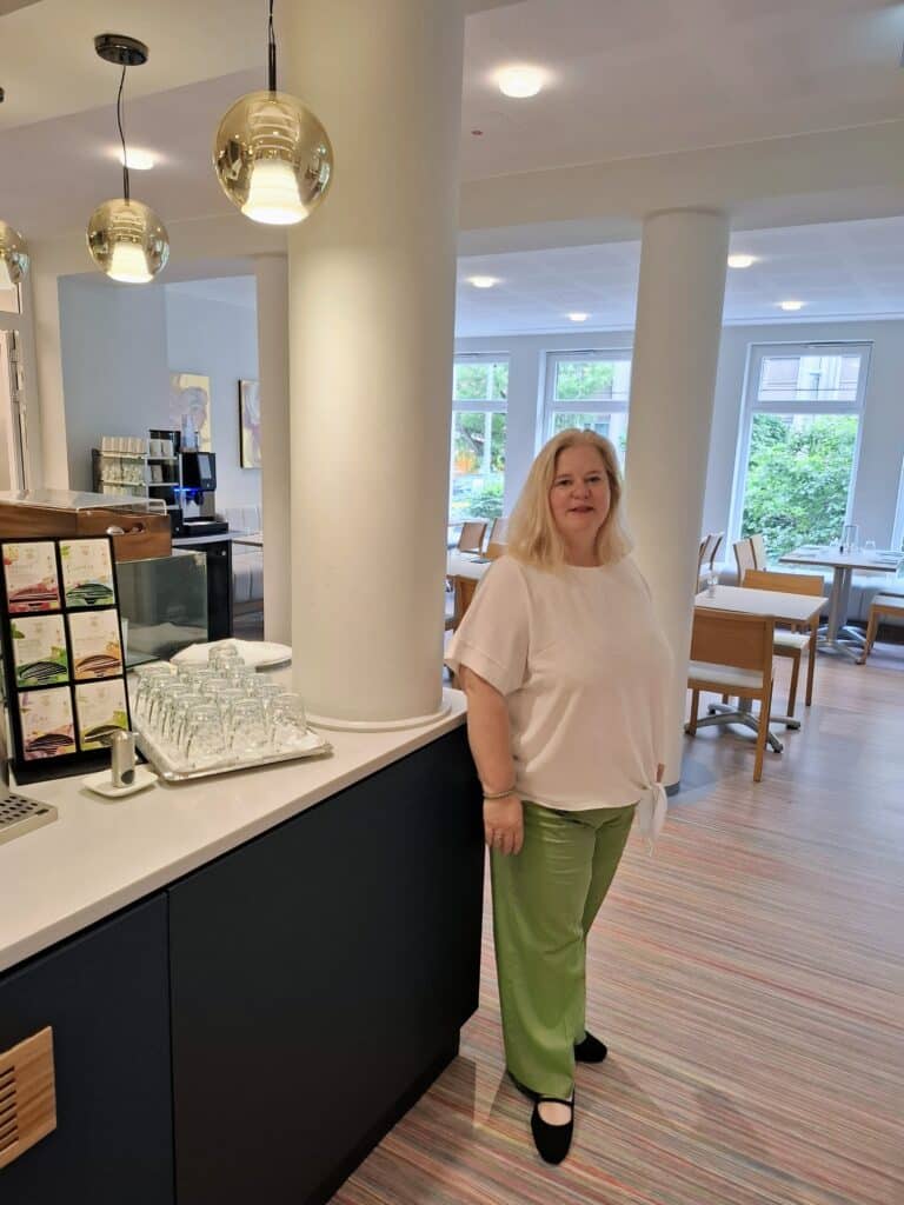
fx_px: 801
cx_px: 452
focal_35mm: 23
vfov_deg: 73.9
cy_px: 602
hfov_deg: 58.9
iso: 320
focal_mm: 5.54
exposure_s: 1/100
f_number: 1.8
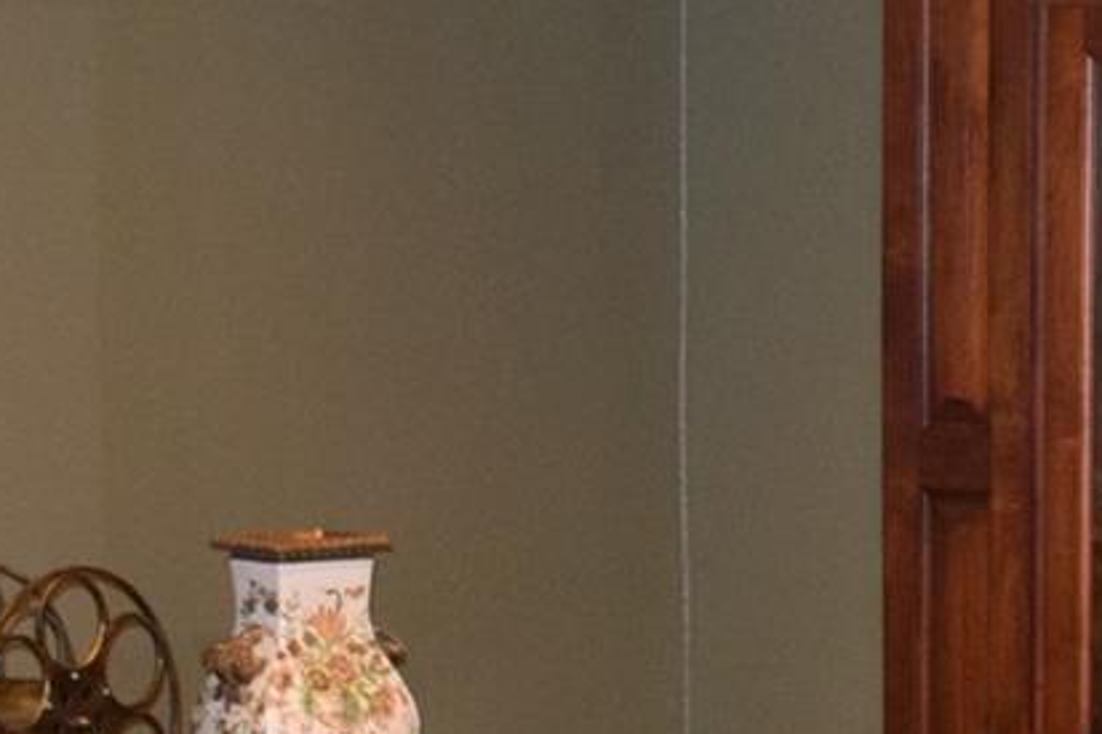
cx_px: 1798
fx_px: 4100
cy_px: 879
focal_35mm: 134
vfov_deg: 10.1
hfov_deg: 14.0
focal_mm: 18
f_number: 3.5
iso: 1600
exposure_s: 1/30
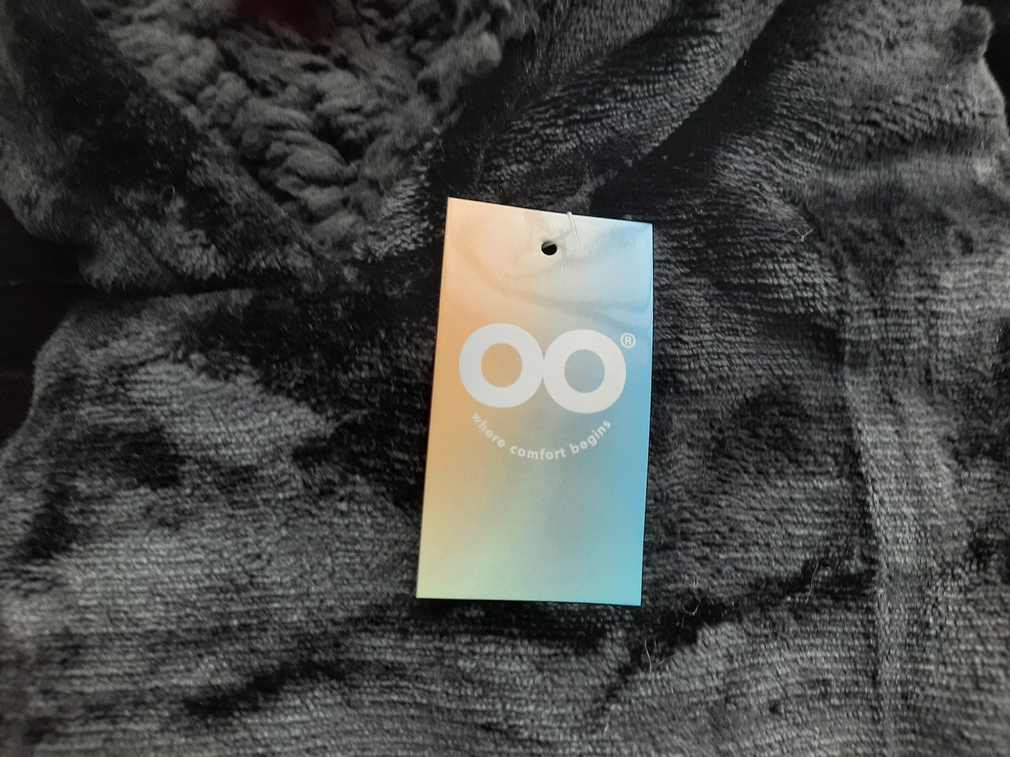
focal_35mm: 25
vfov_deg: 54.9
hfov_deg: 69.4
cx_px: 505
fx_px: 729
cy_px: 378
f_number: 2
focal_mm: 4.6
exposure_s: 1/50
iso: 100
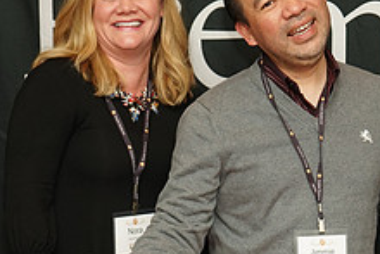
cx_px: 280
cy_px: 191
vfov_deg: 11.0
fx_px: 1310
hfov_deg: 16.4
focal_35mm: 124
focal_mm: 47
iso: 640
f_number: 4.5
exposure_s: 1/100
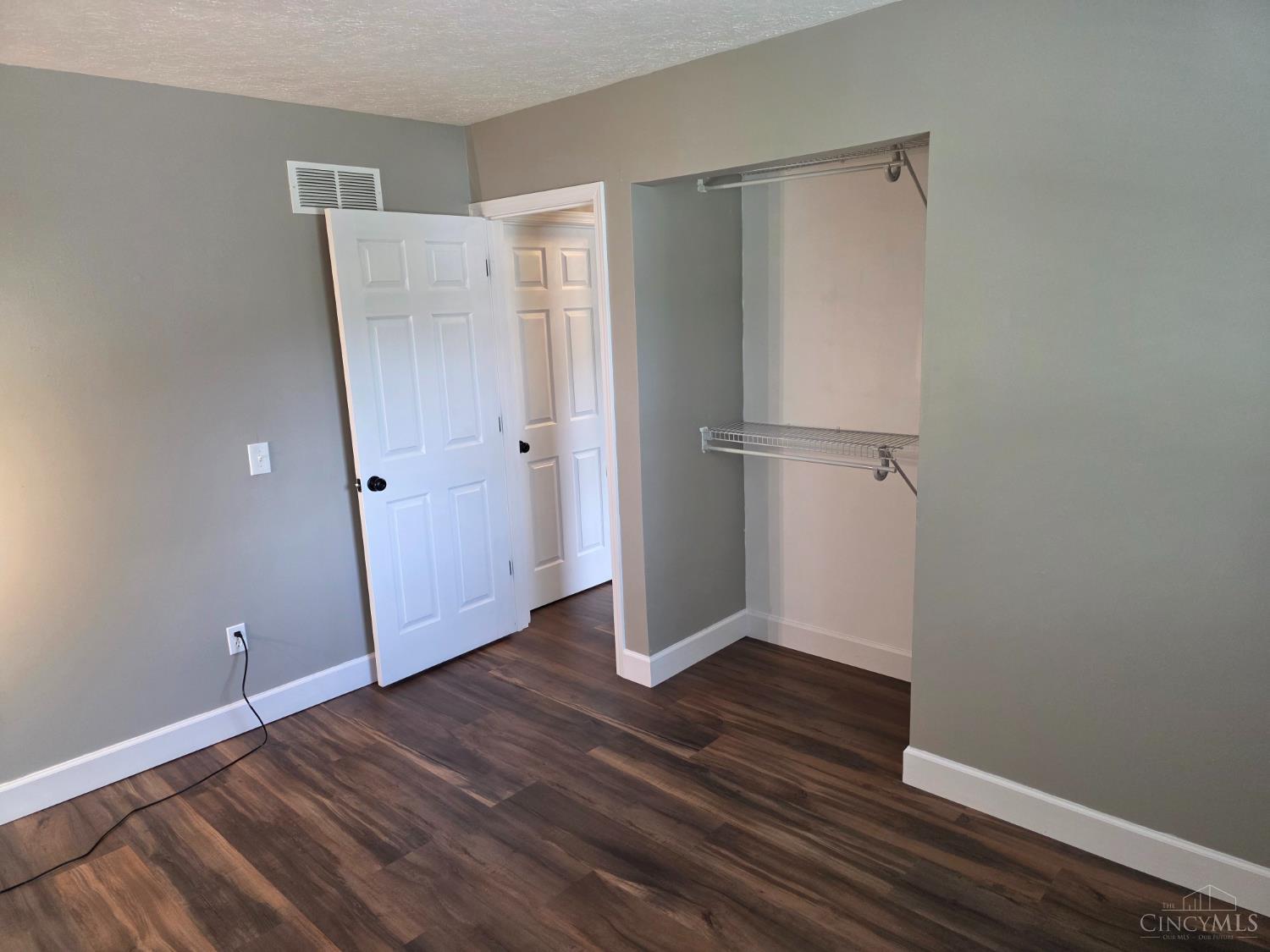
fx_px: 844
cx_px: 635
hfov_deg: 73.9
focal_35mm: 23
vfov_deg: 58.9
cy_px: 476
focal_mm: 6.3
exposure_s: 1/120
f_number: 1.7
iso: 250
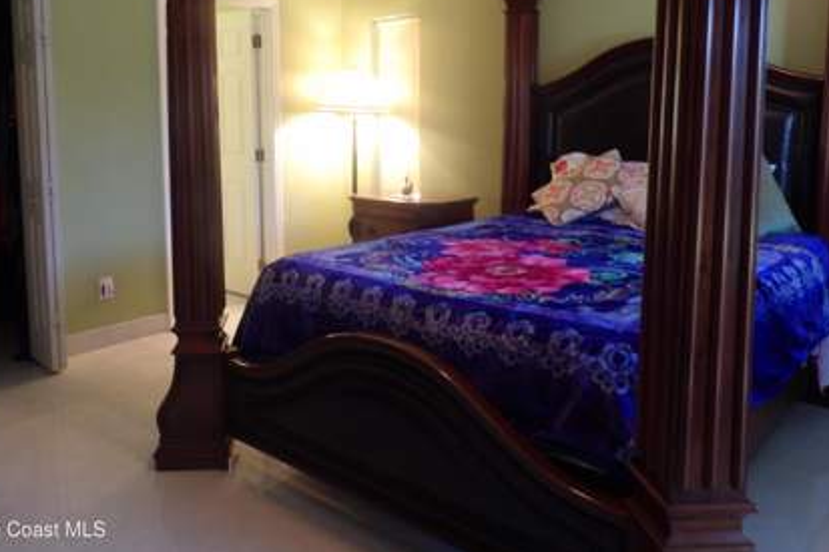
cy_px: 200
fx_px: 668
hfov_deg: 63.4
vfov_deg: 44.5
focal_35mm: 29
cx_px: 357
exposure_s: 1/17
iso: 357
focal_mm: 4.3
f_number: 3.2
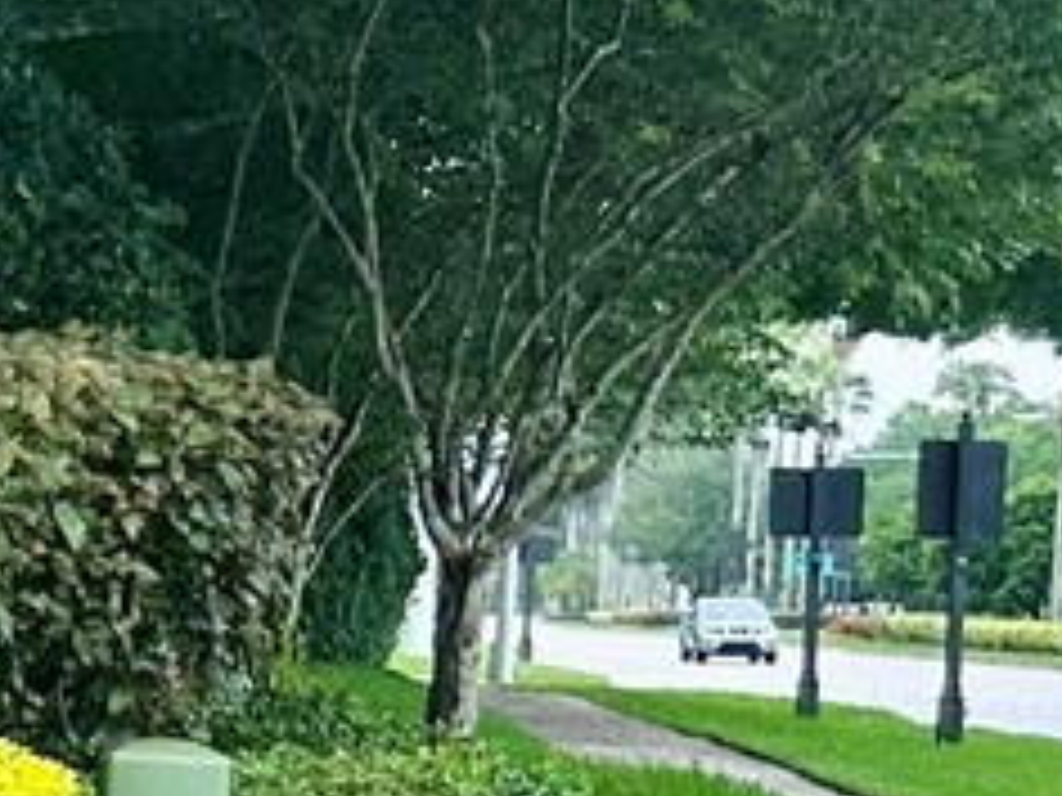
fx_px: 5001
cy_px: 738
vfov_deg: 9.1
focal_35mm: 163
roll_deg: -1.9
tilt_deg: -2.1
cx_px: -2043
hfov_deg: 9.6
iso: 80
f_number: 1.78
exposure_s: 1/630
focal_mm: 6.86
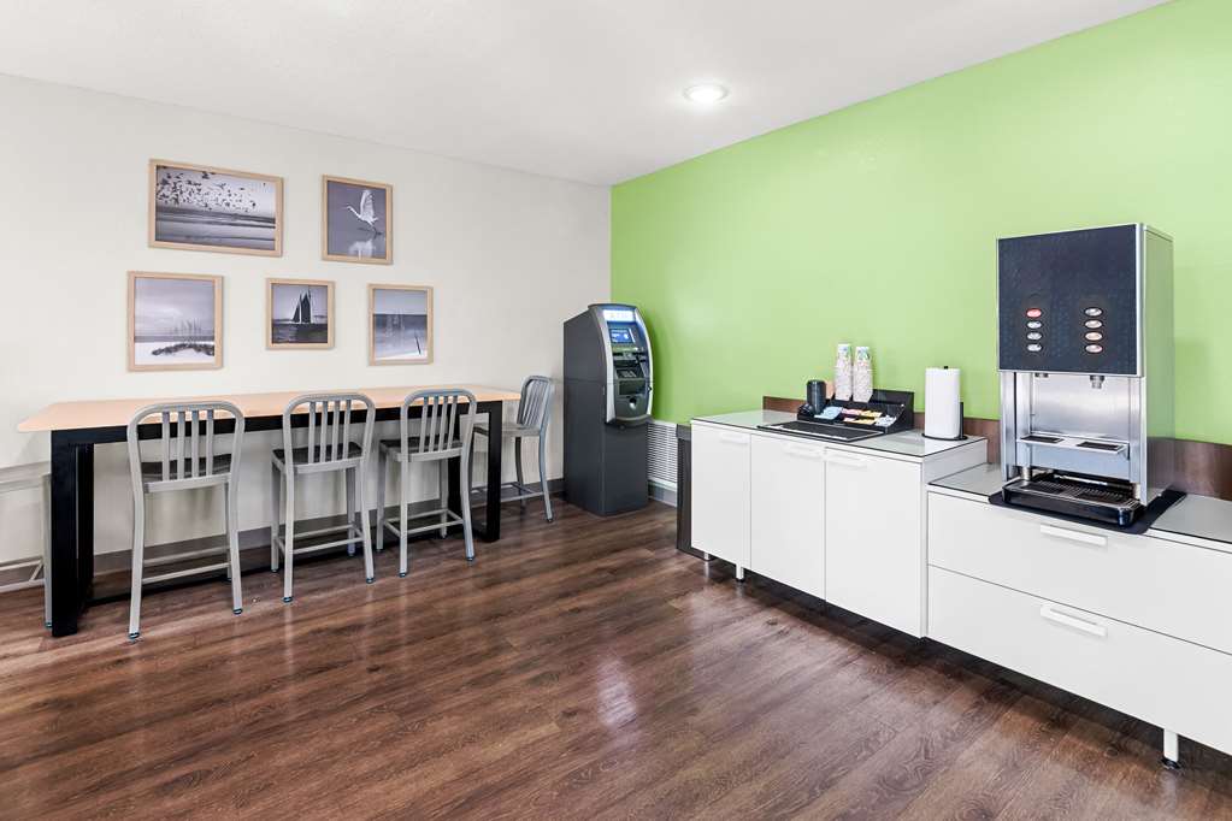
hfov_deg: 104.3
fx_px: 479
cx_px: 616
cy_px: 410
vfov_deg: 81.2
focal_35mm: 14
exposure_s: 1/10
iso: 500
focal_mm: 14
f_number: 8
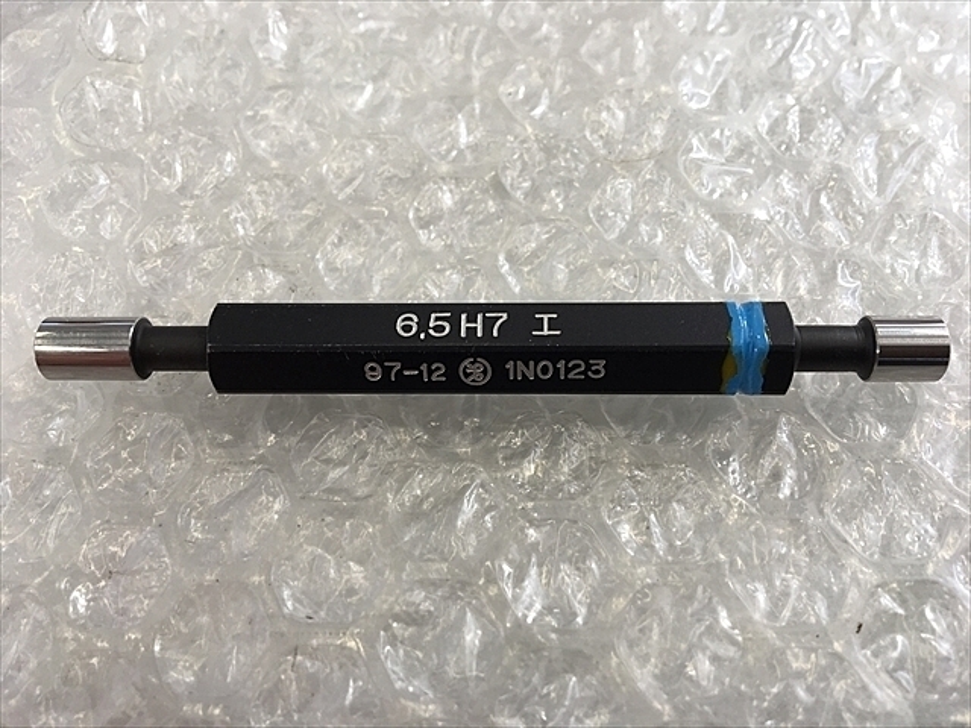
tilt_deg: -64.7
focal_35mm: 29
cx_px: 486
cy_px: 364
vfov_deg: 48.2
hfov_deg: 61.7
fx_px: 813
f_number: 2.2
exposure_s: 1/60
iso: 32
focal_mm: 4.15
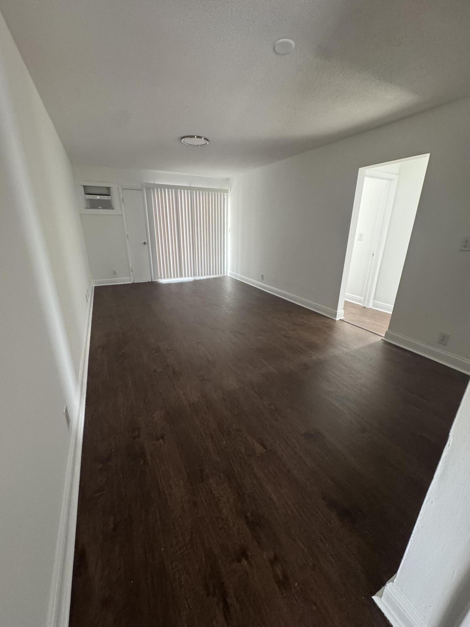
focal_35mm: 14
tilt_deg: -19.2
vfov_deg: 102.1
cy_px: 314
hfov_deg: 85.7
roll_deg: +1.0
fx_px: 253
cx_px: 235
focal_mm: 2.22
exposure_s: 1/60
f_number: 2.2
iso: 400
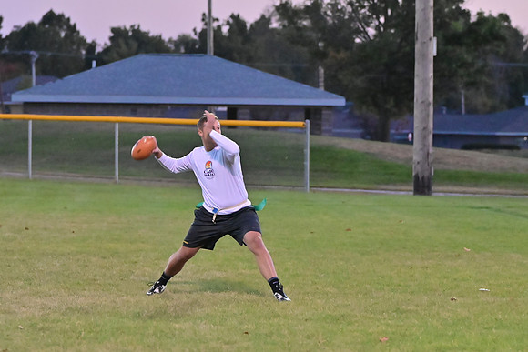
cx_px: 264
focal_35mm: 187
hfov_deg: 11.0
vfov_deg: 7.3
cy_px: 176
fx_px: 2743
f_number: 4
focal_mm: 125
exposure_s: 1/500
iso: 6400
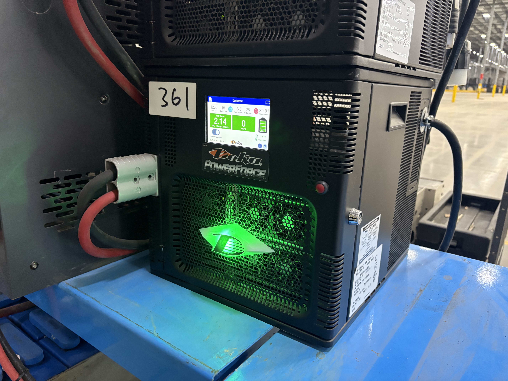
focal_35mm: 26
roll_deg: +0.0
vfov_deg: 53.1
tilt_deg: -16.4
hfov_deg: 67.3
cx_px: 254
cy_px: 190
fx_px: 382
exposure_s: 1/60
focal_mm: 5.96
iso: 400
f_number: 1.6
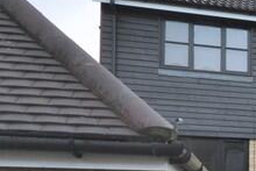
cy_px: 197
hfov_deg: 18.0
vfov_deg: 16.4
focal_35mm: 80
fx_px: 570
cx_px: 503
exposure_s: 1/60
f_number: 4.2
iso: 400
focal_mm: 11.5
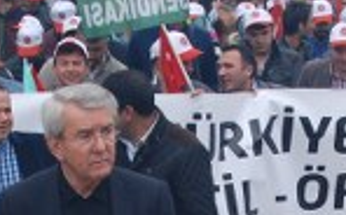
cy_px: 341
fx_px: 1403
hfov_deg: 14.1
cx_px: 164
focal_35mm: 149
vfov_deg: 8.5
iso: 100
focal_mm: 18
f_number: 6.3
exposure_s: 1/160
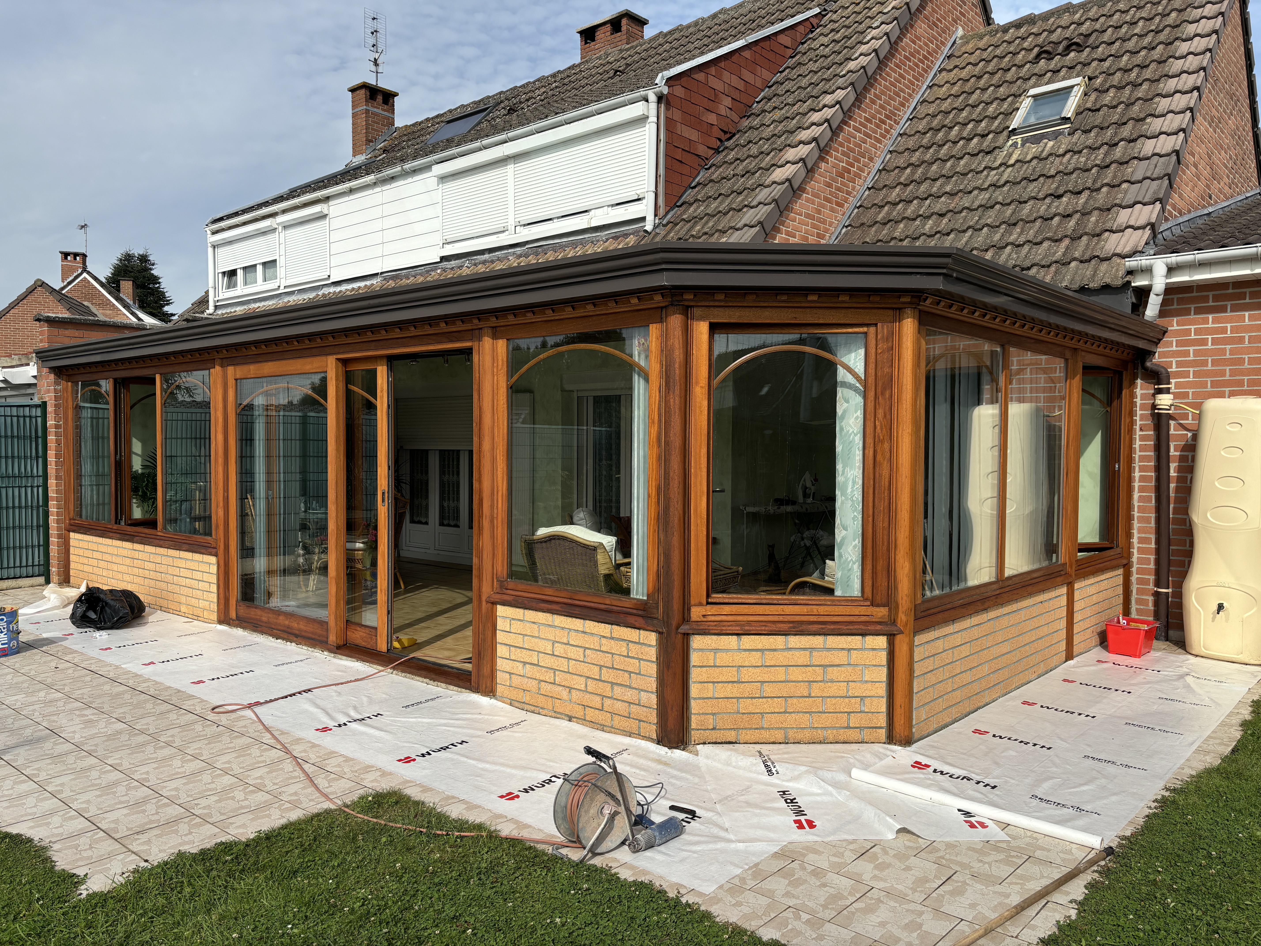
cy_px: 473
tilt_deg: -2.3
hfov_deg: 67.3
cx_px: 630
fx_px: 947
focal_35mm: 26
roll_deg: +0.2
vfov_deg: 53.1
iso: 50
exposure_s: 1/3413
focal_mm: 5.96
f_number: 1.6
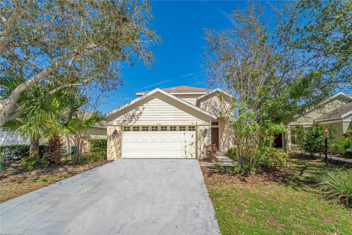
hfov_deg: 104.3
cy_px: 118
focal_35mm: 14
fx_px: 137
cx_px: 176
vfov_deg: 81.2
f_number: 8
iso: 100
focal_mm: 14
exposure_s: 1/500
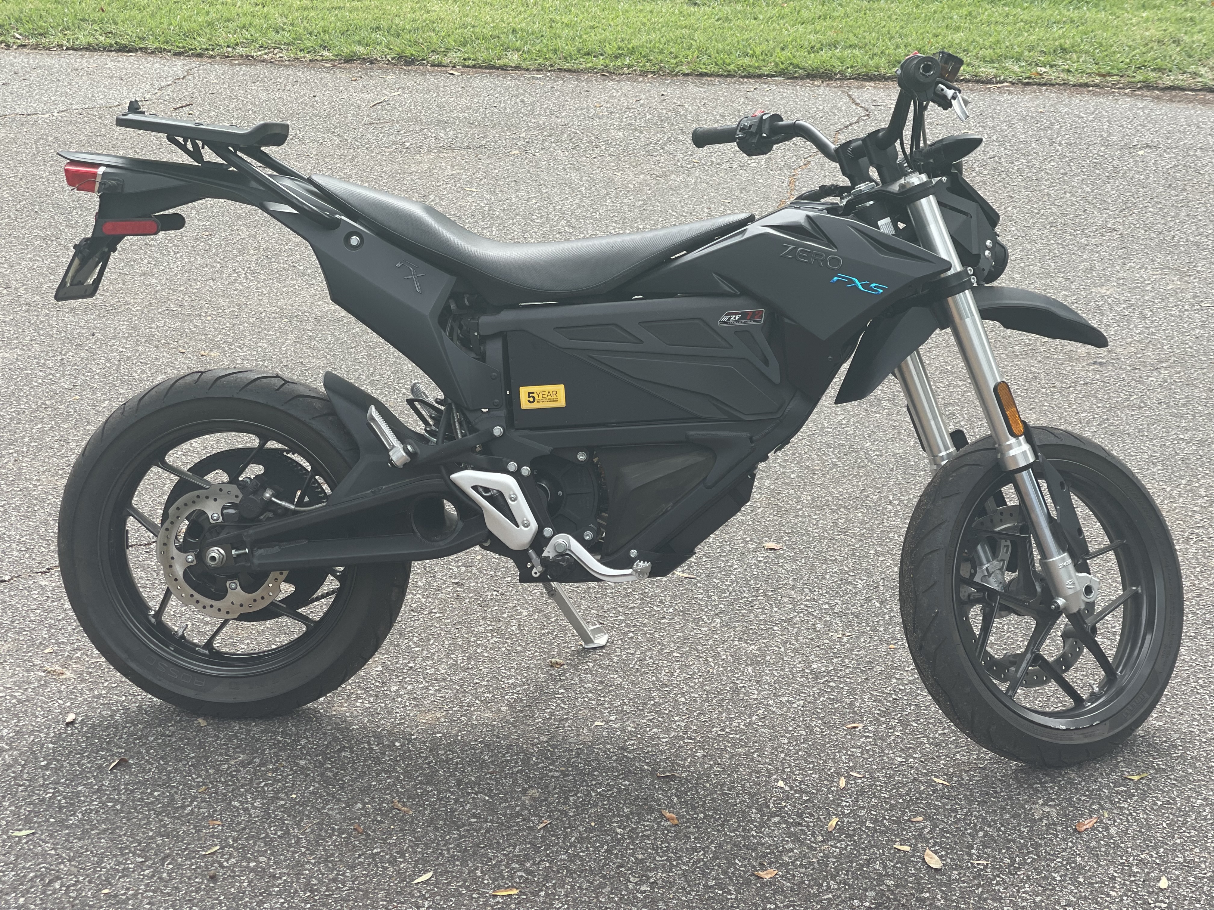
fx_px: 2245
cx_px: 607
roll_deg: +0.7
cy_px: 455
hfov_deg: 30.3
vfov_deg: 22.9
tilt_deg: -23.5
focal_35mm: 64
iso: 20
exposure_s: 1/136
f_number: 2.2
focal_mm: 7.5
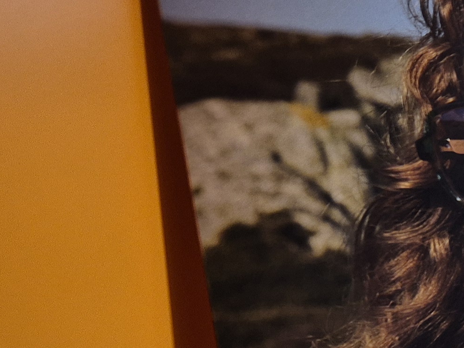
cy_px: 500
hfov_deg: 17.3
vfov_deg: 14.9
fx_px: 1247
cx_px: 830
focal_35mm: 93
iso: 64
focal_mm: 5.4
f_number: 1.8
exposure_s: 1/100
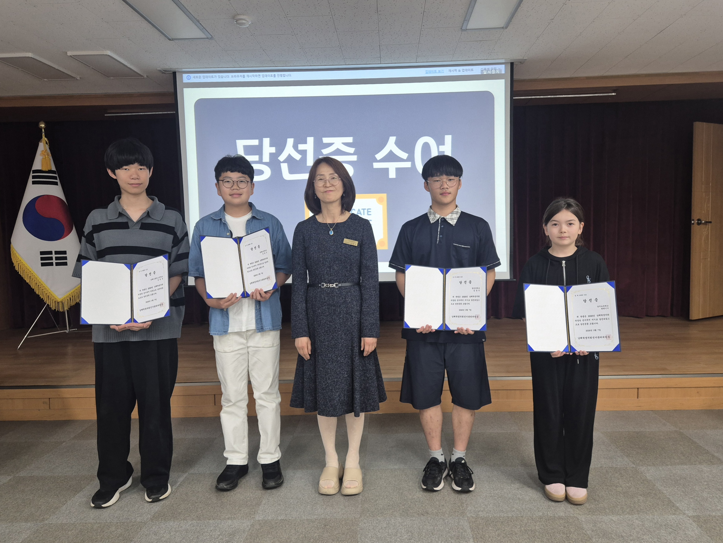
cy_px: 272
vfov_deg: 58.9
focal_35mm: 23
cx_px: 362
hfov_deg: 73.9
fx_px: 480
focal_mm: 5.4
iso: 200
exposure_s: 1/120
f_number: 1.8
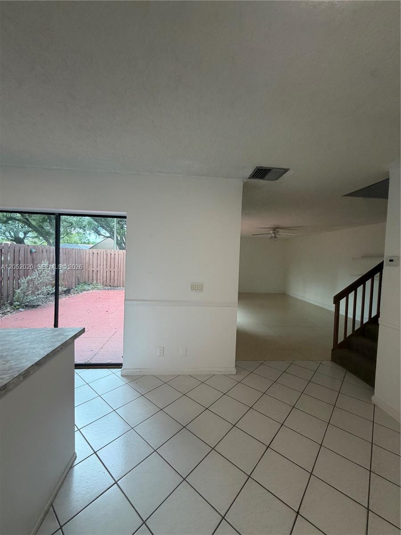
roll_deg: +1.1
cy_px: 268
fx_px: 216
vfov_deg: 102.1
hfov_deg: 85.7
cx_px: 200
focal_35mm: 14
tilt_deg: -1.2
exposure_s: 1/120
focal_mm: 2.22
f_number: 2.2
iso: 200
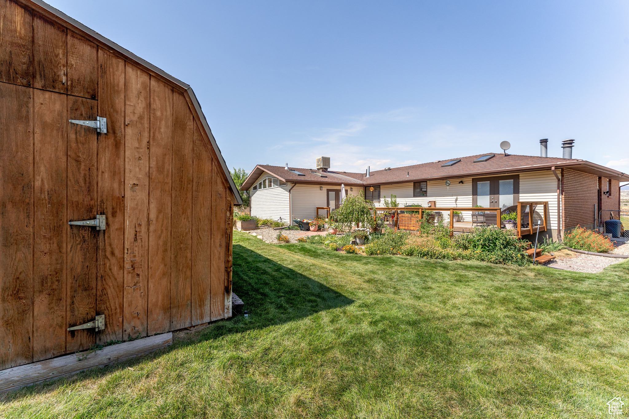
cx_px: 314
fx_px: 245
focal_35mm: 14
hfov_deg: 104.3
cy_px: 210
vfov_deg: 81.2
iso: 400
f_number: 8
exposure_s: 1/1000
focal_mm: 14
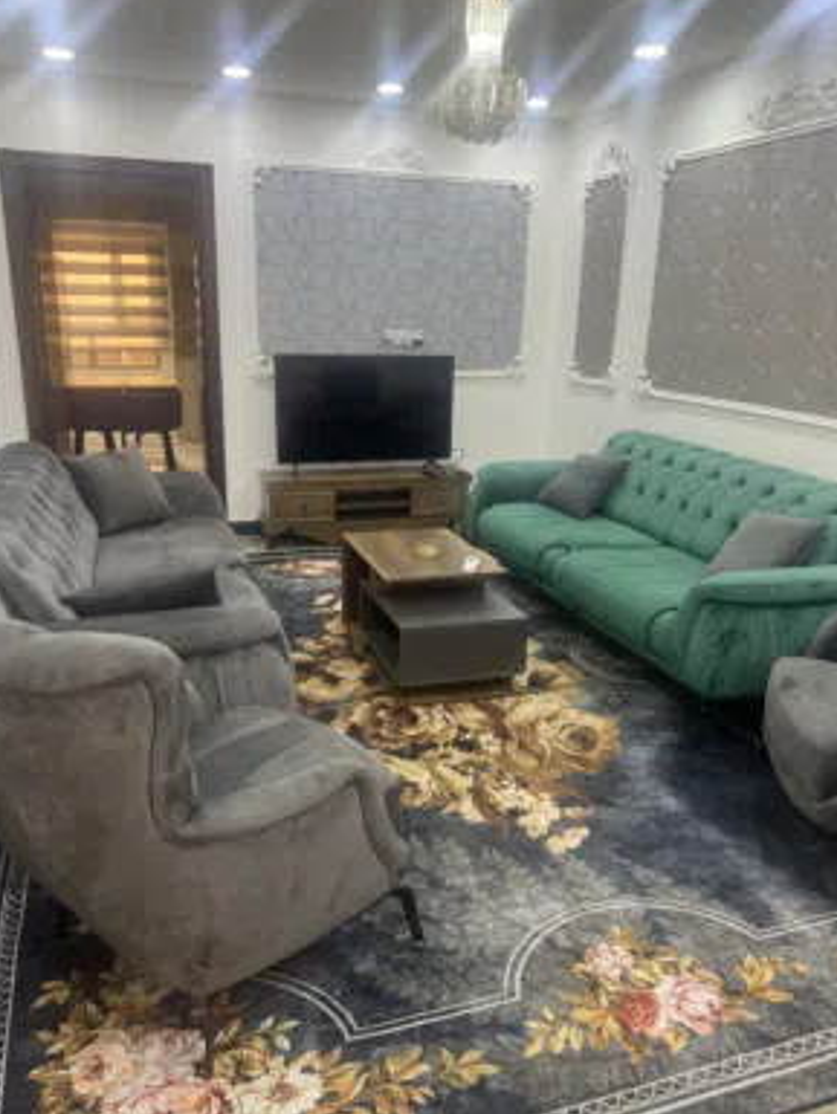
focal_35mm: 27
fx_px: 870
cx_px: 417
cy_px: 564
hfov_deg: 51.4
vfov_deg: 65.3
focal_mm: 5.7
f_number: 1.5
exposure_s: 1/100
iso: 100
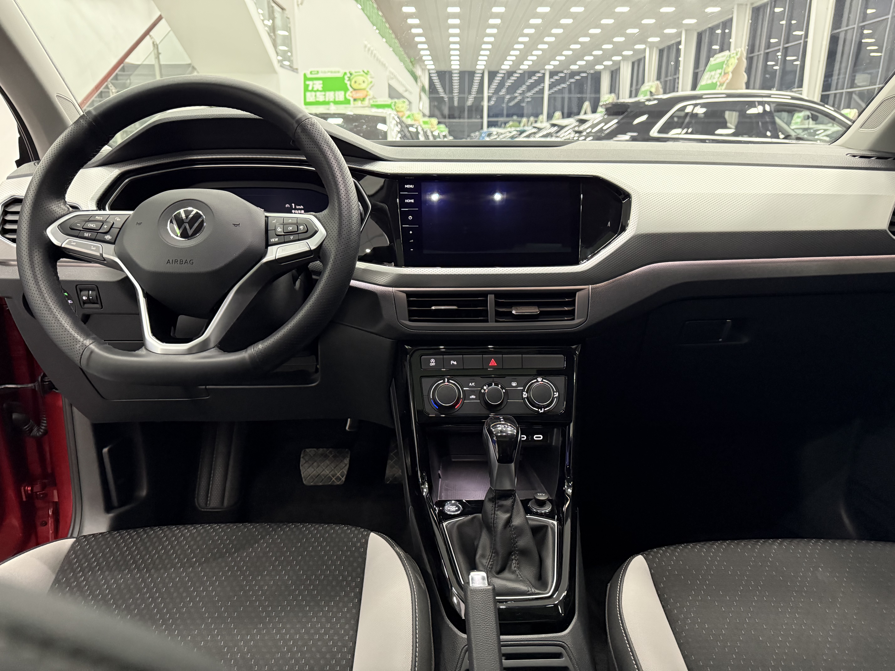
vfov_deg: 56.8
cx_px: 448
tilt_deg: -16.8
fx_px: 621
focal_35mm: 24
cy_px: 336
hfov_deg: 71.6
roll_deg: +0.0
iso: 1000
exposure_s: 1/40
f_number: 1.78
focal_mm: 6.76
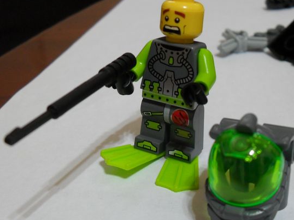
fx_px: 442
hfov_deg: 36.7
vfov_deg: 28.0
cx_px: 166
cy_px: 121
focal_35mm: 52
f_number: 2.8
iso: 200
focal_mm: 6.2
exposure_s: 1/20
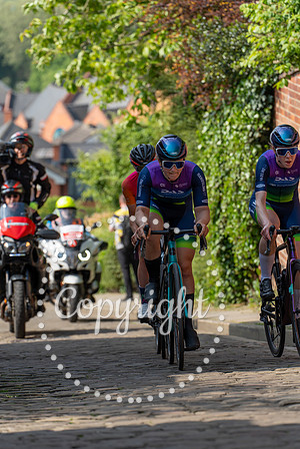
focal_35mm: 166
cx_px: 150
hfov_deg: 8.3
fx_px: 2075
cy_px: 224
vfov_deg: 12.4
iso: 200
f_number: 4.5
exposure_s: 1/1000
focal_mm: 166
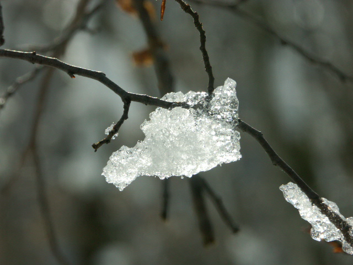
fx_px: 2040
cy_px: 132
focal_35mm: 200
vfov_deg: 7.4
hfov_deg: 9.9
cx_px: 176
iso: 100
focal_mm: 50.69
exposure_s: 1/640
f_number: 7.1
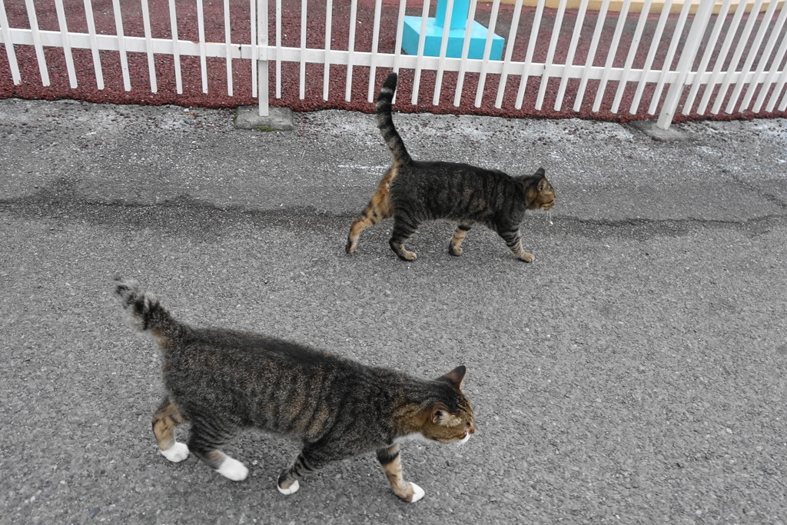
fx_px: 525
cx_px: 394
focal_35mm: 24
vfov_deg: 53.1
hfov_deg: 73.7
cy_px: 262
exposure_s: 1/250
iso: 800
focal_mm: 8.8
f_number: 2.8
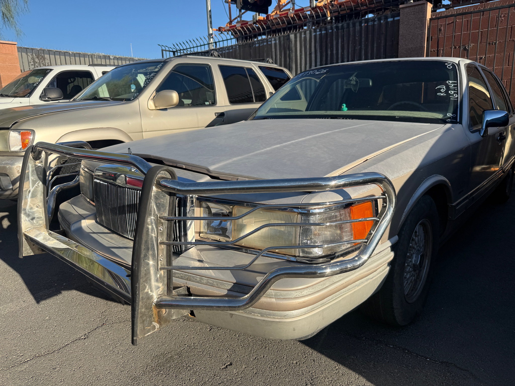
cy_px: 193
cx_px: 258
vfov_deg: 56.8
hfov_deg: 71.6
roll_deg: +1.7
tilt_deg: -11.8
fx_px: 357
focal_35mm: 24
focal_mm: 6.76
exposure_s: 1/3145
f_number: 1.78
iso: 80
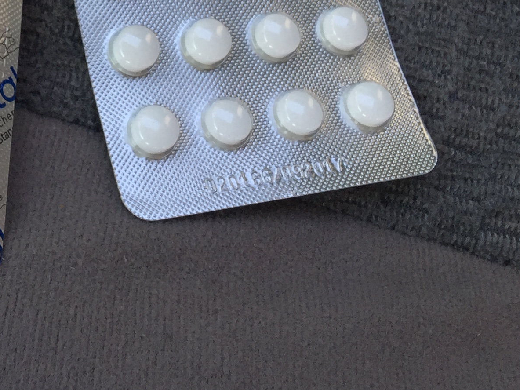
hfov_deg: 23.3
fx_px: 1202
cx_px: -8
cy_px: -65
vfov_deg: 17.6
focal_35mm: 80
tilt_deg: -71.8
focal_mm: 4.15
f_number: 2.2
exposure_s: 1/227
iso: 32
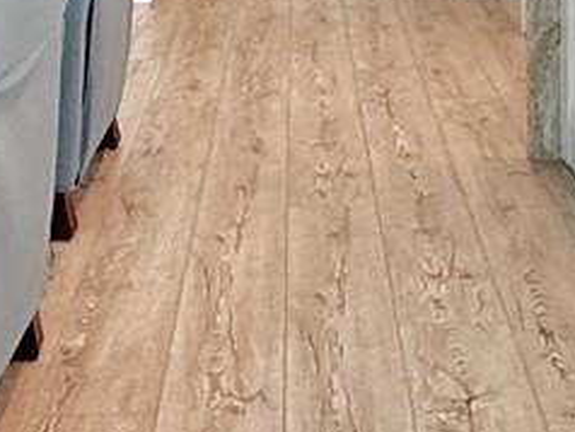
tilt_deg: -1.2
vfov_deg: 14.6
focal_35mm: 94
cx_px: 275
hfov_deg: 20.8
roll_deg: +1.0
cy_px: -229
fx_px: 1563
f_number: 2.2
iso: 160
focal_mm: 2.22
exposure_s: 1/120
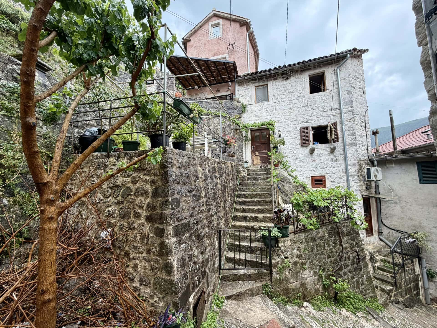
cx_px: 218
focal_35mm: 14
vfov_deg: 85.7
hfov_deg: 102.1
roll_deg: +1.5
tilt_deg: +6.3
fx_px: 177
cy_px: 164
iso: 40
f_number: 2.2
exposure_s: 1/195
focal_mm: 2.22
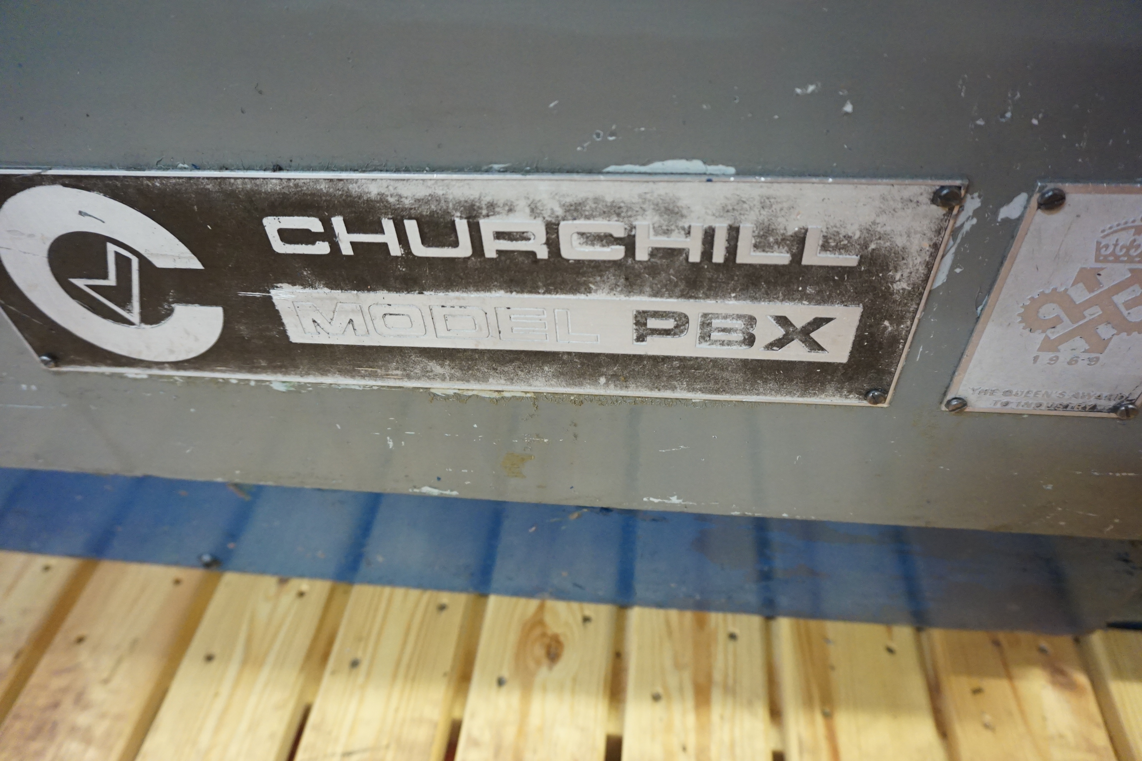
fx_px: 761
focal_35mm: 24
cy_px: 380
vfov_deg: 53.1
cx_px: 571
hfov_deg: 73.7
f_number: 3.5
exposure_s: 1/60
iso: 2500
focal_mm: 16
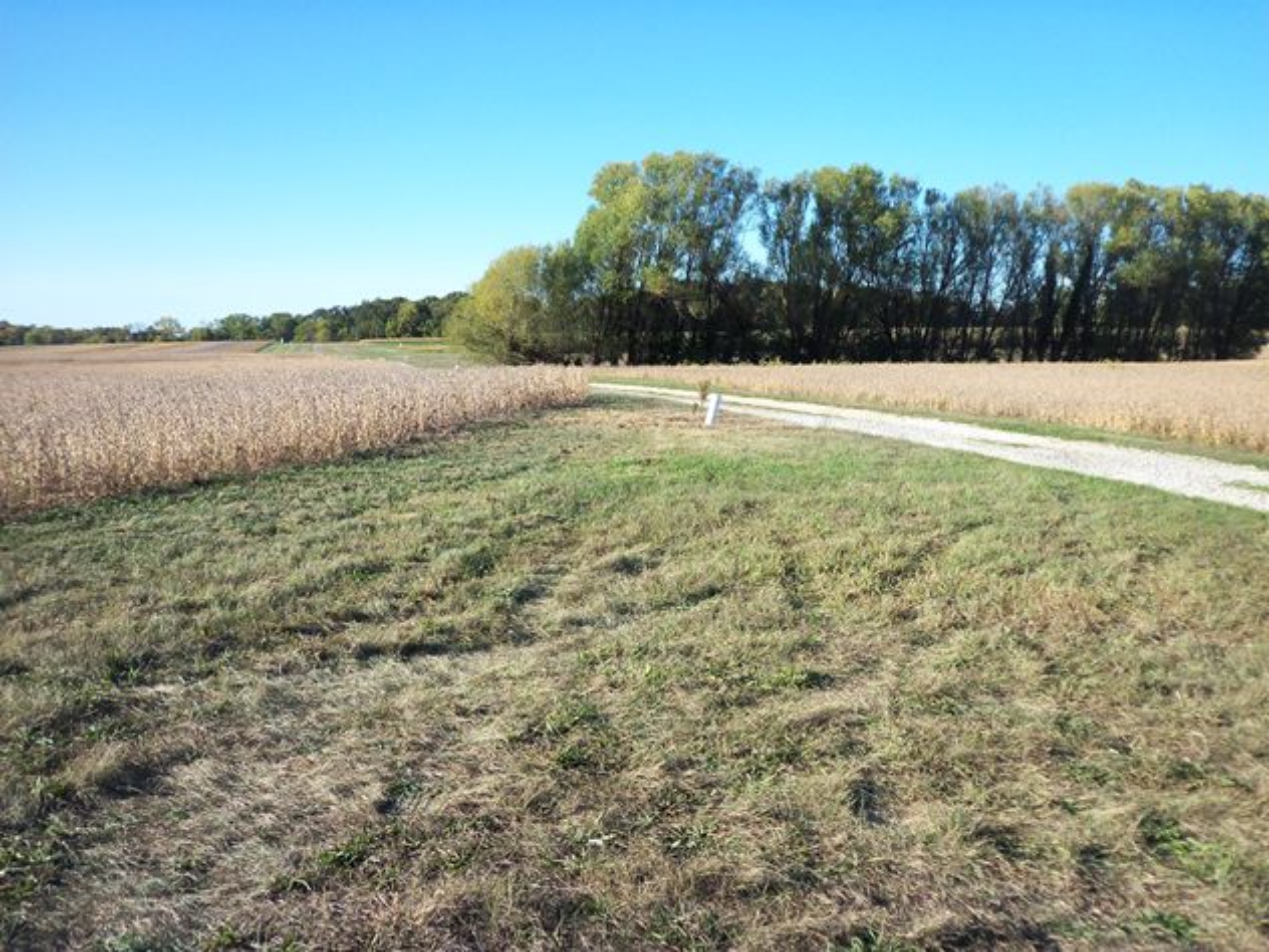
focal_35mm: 34
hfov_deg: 54.0
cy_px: 476
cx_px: 634
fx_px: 1246
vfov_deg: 41.8
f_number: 2.9
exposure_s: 1/500
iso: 80
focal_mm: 5.7
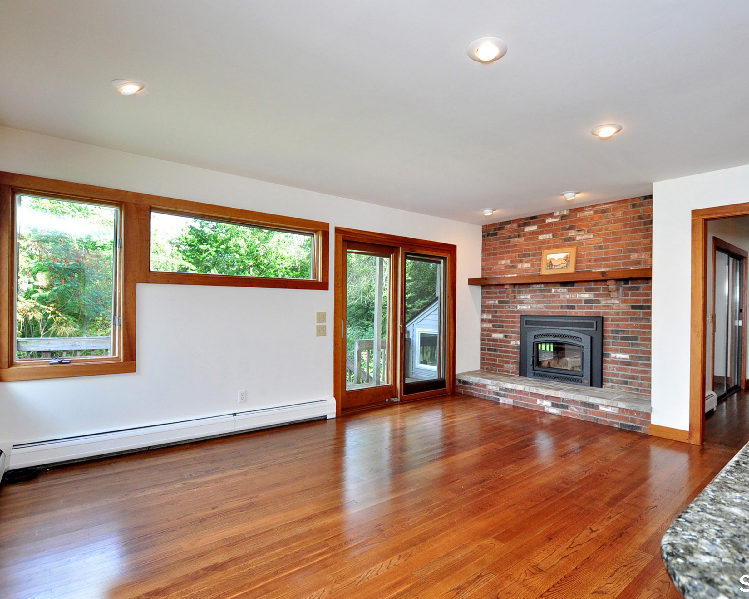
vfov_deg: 77.0
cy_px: 299
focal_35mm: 17
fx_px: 377
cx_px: 422
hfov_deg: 89.2
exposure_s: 1/125
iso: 640
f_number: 4
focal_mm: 10
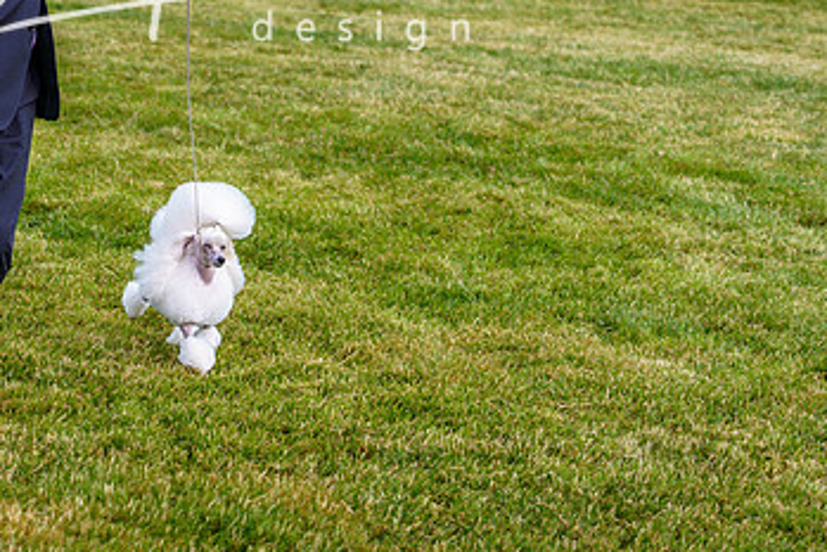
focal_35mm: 118
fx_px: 2712
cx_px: 175
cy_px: 101
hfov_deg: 17.2
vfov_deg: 11.6
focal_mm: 71
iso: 200
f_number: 4
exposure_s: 1/500
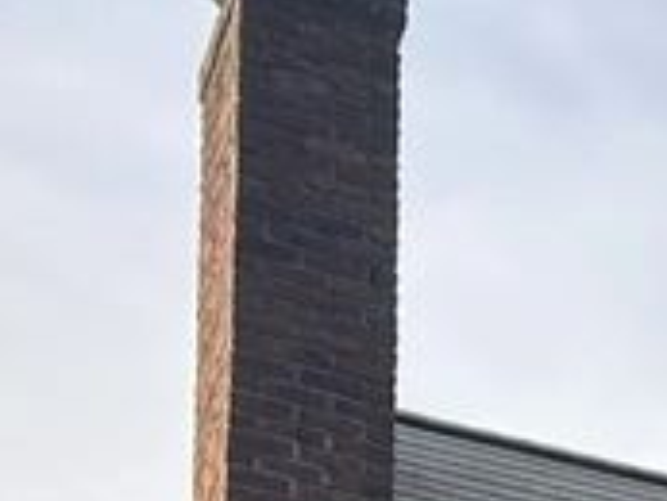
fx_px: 2969
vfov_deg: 8.4
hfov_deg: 11.0
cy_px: 1414
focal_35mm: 154
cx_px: 1569
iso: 50
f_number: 1.5
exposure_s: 1/395
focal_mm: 5.7
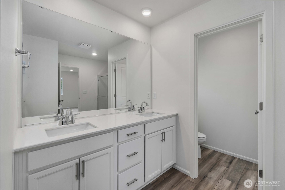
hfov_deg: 100.4
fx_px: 119
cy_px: 95
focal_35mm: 15
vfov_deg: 77.4
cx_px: 142
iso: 1000
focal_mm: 15
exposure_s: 1/30
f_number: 7.1
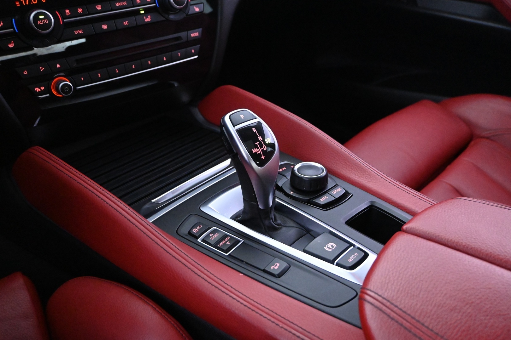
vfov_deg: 40.0
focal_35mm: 33
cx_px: 256
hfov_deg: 57.2
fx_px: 468
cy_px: 170
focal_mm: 22
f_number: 4
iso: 8000
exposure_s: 1/40
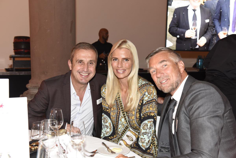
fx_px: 315
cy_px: 79
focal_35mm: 48
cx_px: 118
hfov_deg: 41.1
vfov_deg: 28.1
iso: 1600
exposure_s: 1/80
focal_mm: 48
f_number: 4.5
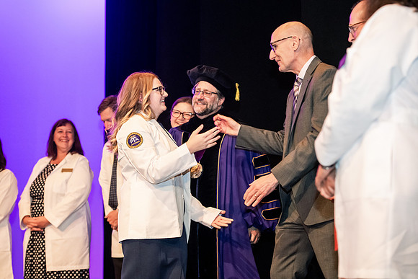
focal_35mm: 80
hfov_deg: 25.4
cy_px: 140
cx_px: 209
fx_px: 929
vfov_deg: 17.1
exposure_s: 1/200
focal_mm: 80
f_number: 3.5
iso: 3200
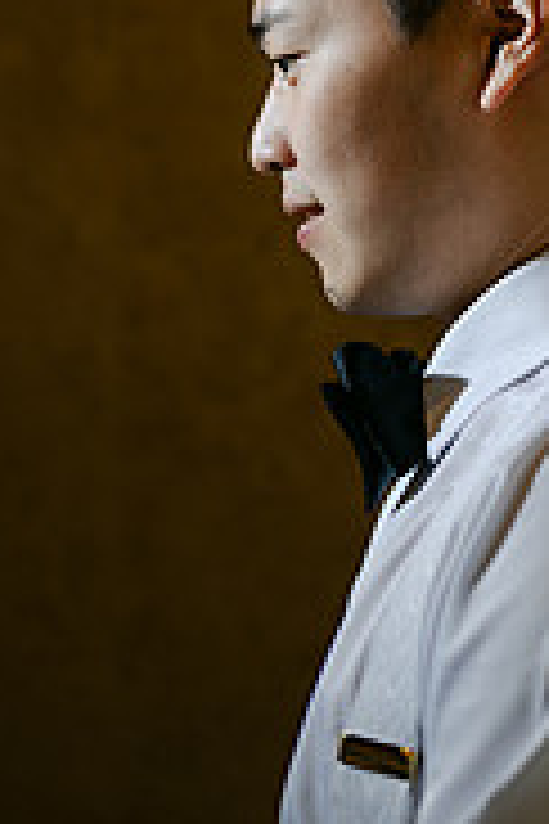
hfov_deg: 11.1
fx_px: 2813
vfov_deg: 16.4
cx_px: 446
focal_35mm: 123
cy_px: 59
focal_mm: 50
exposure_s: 1/100
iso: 64
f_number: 1.8
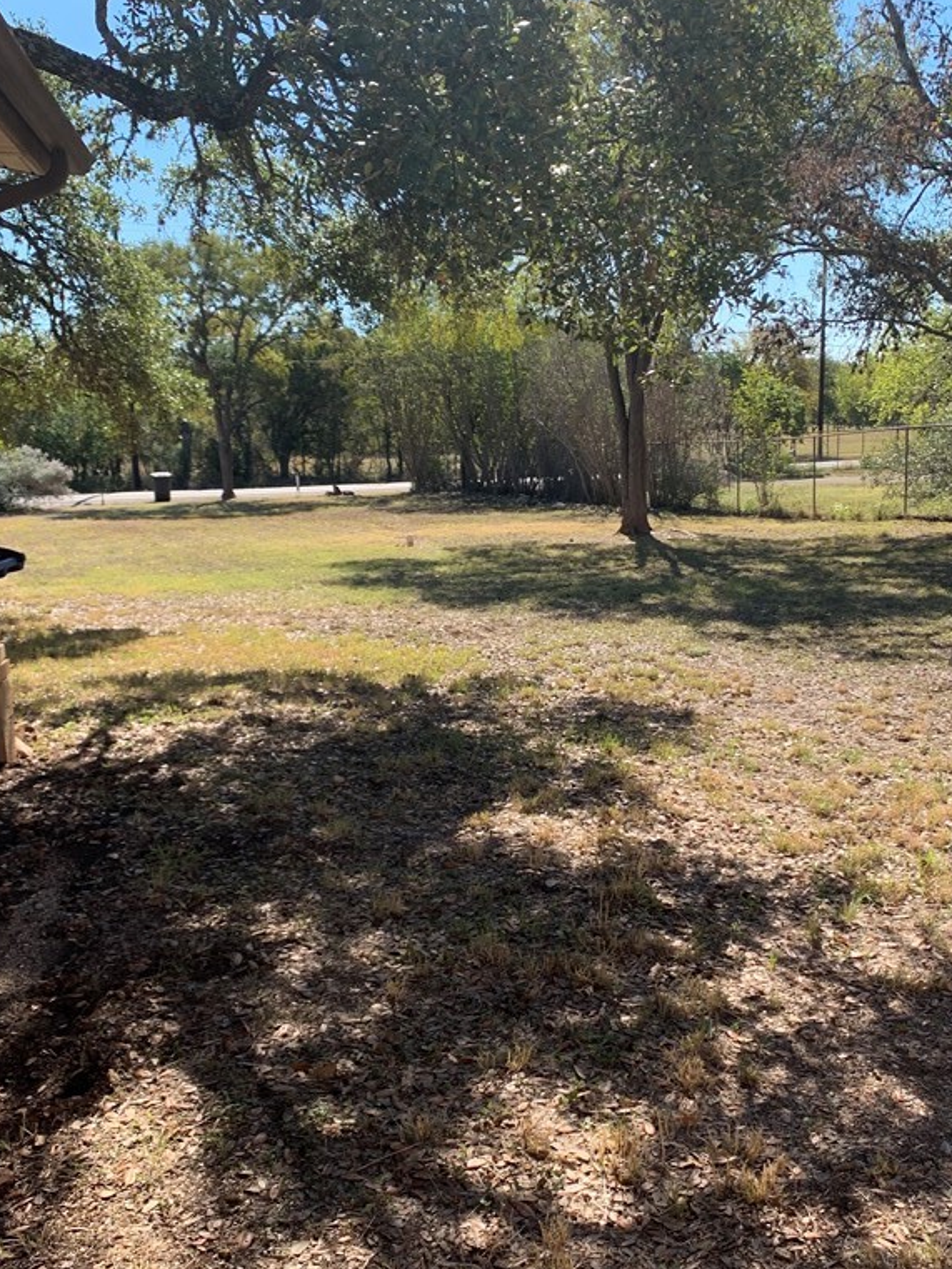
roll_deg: +2.6
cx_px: 499
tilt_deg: -8.4
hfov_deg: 40.7
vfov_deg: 52.6
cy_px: 635
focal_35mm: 35
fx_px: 1283
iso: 25
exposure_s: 1/849
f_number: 1.8
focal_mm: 4.25
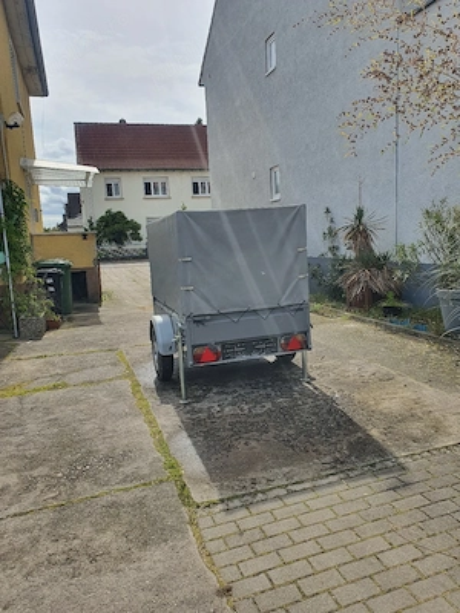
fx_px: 461
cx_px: 230
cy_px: 306
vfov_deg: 67.3
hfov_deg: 53.1
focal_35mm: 26
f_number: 2.4
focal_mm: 4.3
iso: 50
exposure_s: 1/2500
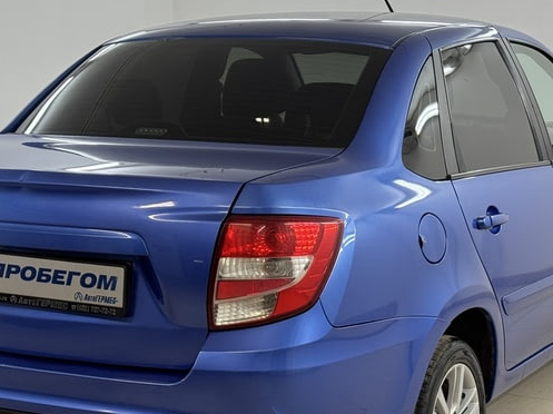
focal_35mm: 87
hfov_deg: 22.5
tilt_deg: -10.1
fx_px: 1389
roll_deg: -0.5
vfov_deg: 17.0
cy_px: 218
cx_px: 270
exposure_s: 1/100
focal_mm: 6.76
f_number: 1.78
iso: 80
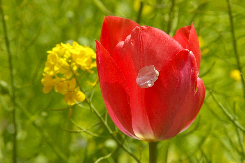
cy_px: 82
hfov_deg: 9.2
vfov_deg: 6.1
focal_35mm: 225
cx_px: 122
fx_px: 1530
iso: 200
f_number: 13
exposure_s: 1/250
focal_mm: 150
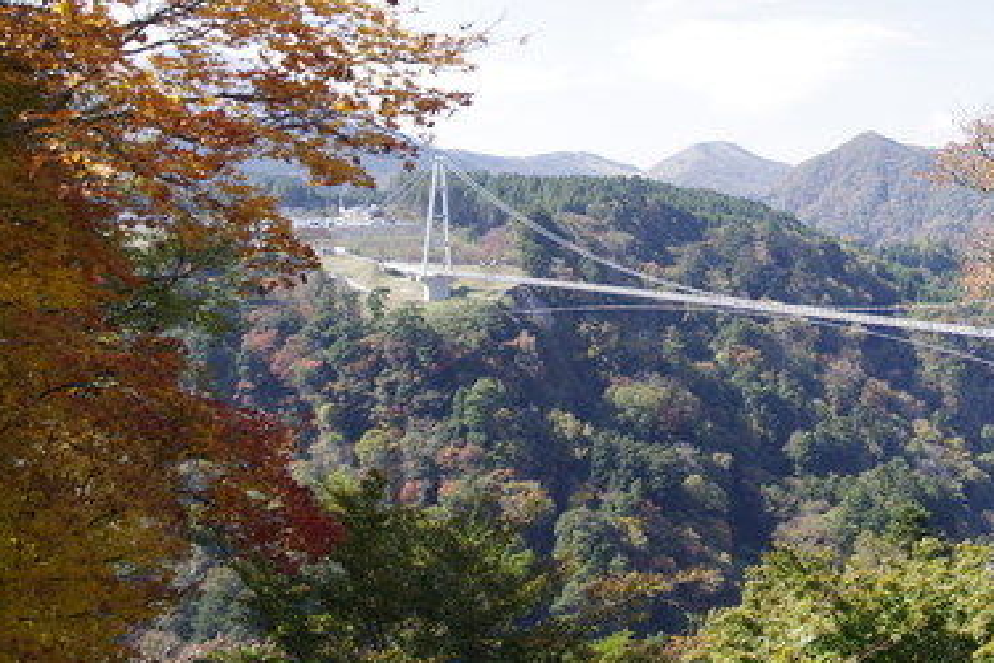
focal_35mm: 49
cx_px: 811
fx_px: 1353
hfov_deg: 38.6
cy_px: 216
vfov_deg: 27.3
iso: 200
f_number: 5.6
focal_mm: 18
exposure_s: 1/250
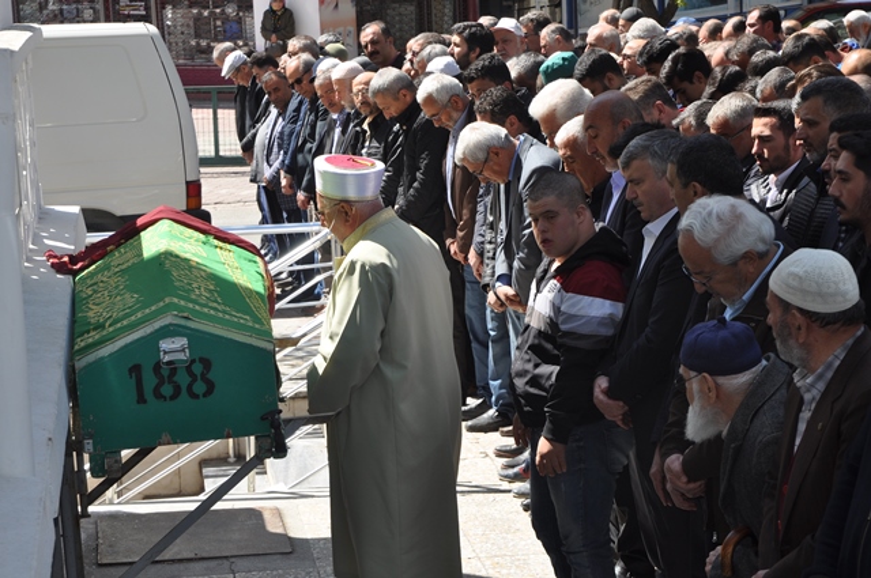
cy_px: 289
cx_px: 436
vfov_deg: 14.7
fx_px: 2247
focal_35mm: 93
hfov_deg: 21.9
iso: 200
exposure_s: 1/200
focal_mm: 62
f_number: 8
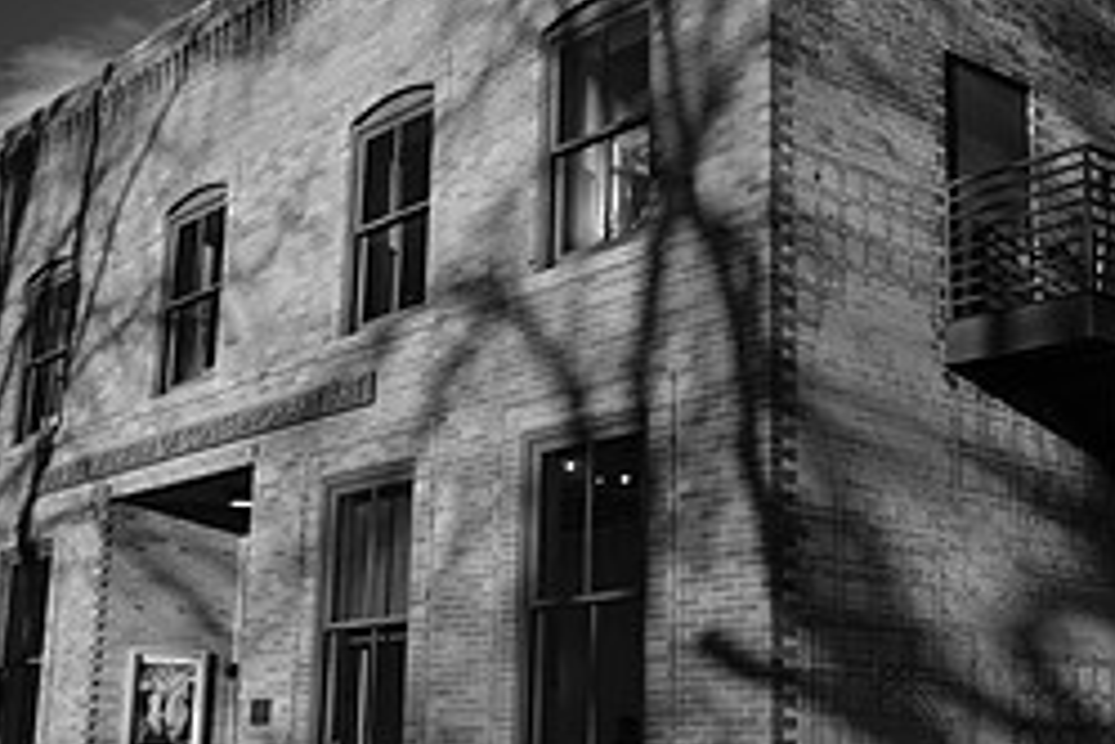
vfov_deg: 24.2
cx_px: 605
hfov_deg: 35.6
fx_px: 1734
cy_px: 334
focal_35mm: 56
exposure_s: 1/640
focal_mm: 16
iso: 200
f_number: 4.5
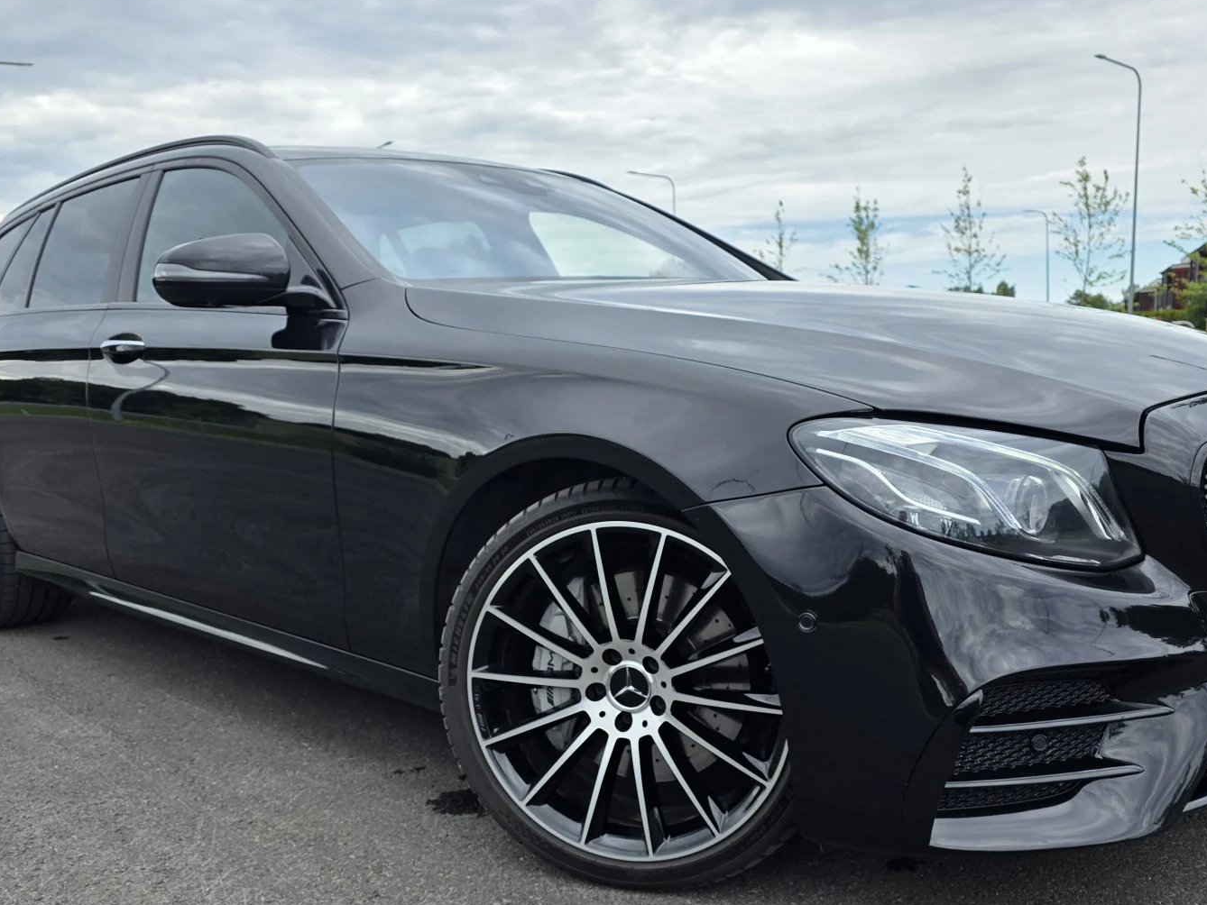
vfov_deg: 42.6
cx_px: 598
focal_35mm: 33
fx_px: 1151
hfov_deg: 55.3
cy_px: 563
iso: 80
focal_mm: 6.3
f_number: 1.7
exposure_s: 1/3483
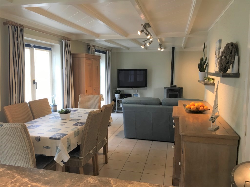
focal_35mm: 29
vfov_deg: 48.2
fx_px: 209
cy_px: 94
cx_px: 125
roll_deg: +0.1
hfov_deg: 61.7
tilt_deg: -6.3
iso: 64
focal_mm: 4.15
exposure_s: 1/33
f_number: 2.2
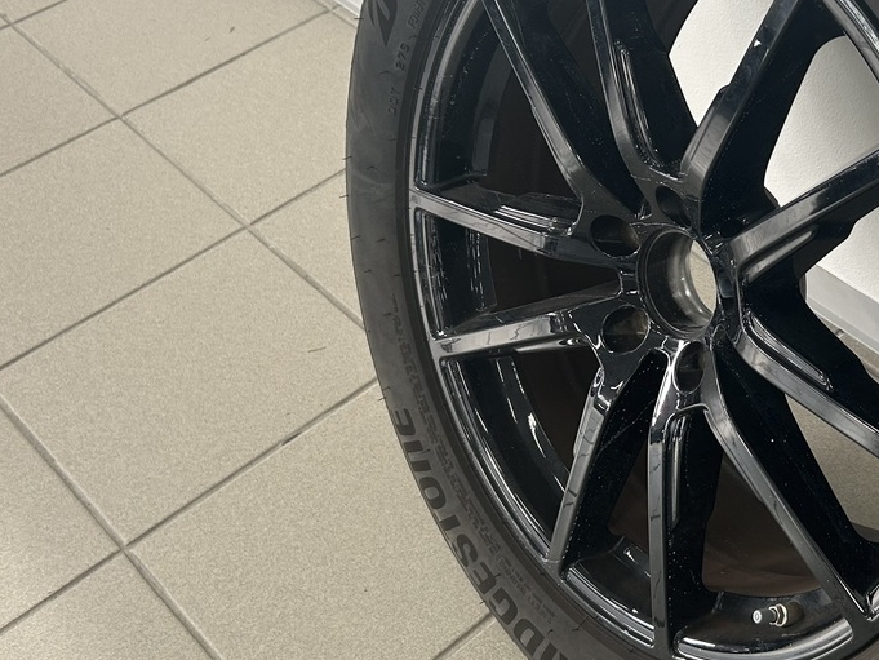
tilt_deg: -44.3
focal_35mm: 55
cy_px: 265
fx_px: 1397
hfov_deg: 33.1
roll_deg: +4.3
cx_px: 793
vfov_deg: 26.5
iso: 64
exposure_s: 1/50
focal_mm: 5.7
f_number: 1.5
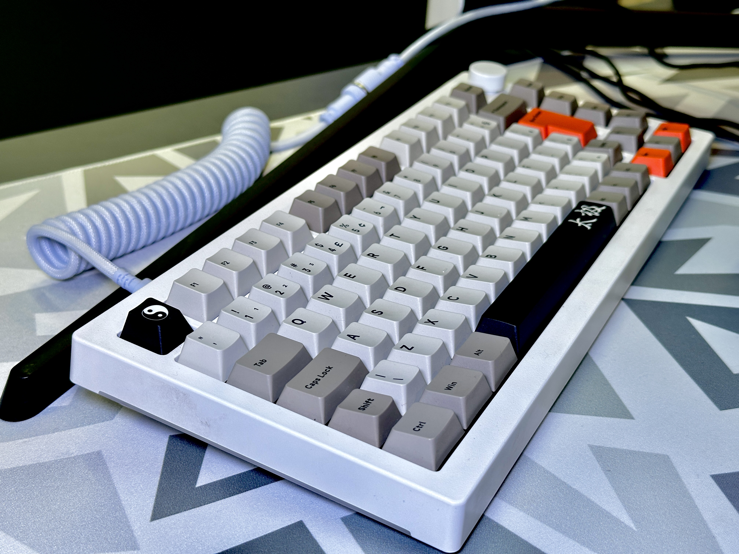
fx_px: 1025
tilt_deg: -27.2
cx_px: 370
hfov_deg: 39.7
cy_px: 277
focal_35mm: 48
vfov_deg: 30.3
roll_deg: +2.1
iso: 64
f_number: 1.78
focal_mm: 6.86
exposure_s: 1/121
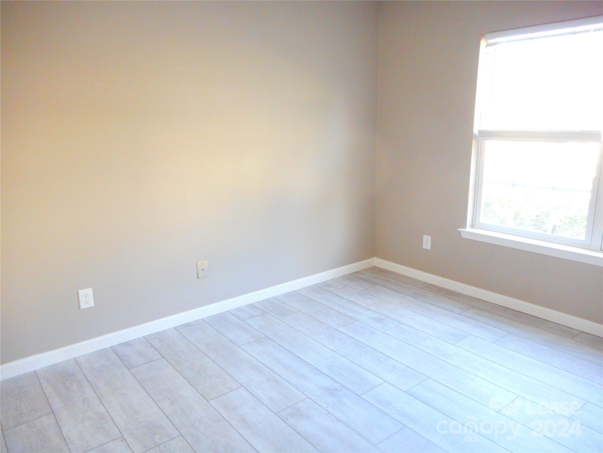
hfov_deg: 69.4
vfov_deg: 54.9
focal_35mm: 25
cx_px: 302
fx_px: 435
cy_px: 226
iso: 400
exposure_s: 1/30
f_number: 3.7
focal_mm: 4.5
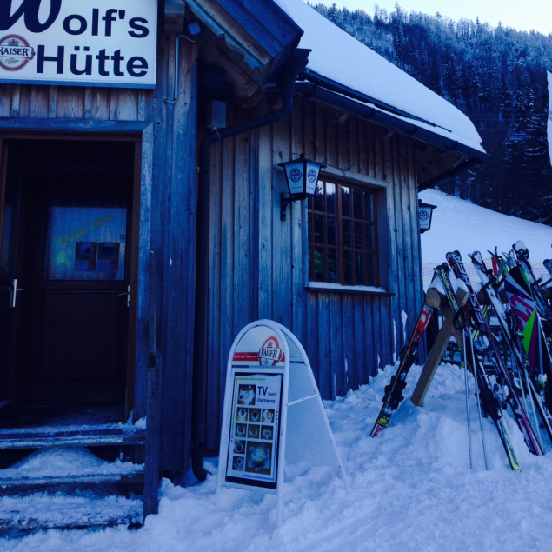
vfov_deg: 35.3
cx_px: 265
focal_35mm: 47
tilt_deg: +14.7
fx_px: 848
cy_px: 139
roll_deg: +1.5
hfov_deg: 36.1
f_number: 2.4
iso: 50
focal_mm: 4.12
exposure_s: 1/345
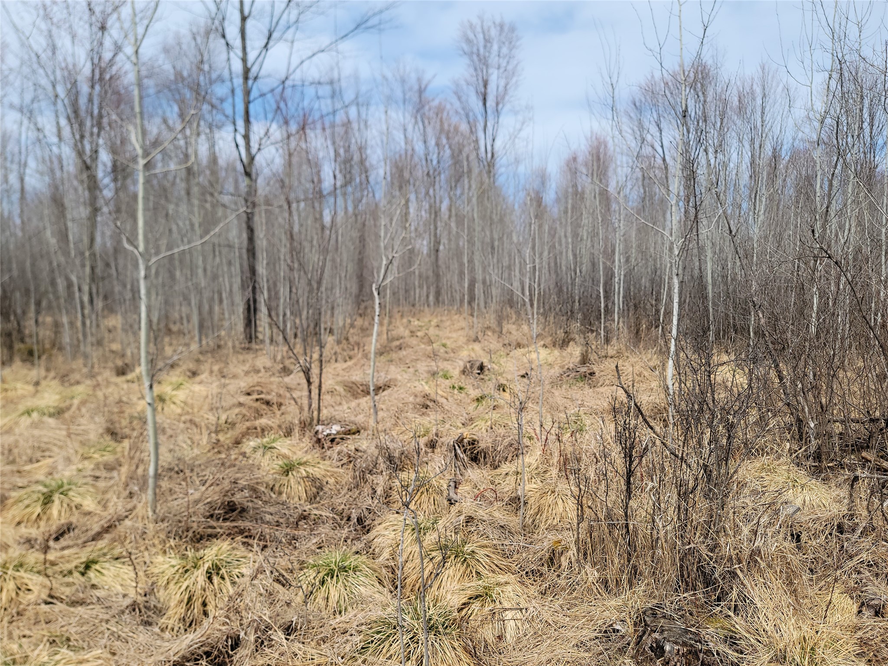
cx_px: 444
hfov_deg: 71.6
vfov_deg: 56.8
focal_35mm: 24
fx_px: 616
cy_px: 333
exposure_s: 1/907
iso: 16
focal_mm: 6.7
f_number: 1.8
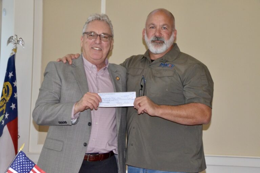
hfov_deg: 24.6
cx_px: 130
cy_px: 86
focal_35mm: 82
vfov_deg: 16.6
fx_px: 596
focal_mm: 55
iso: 3200
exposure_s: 1/60
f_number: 20
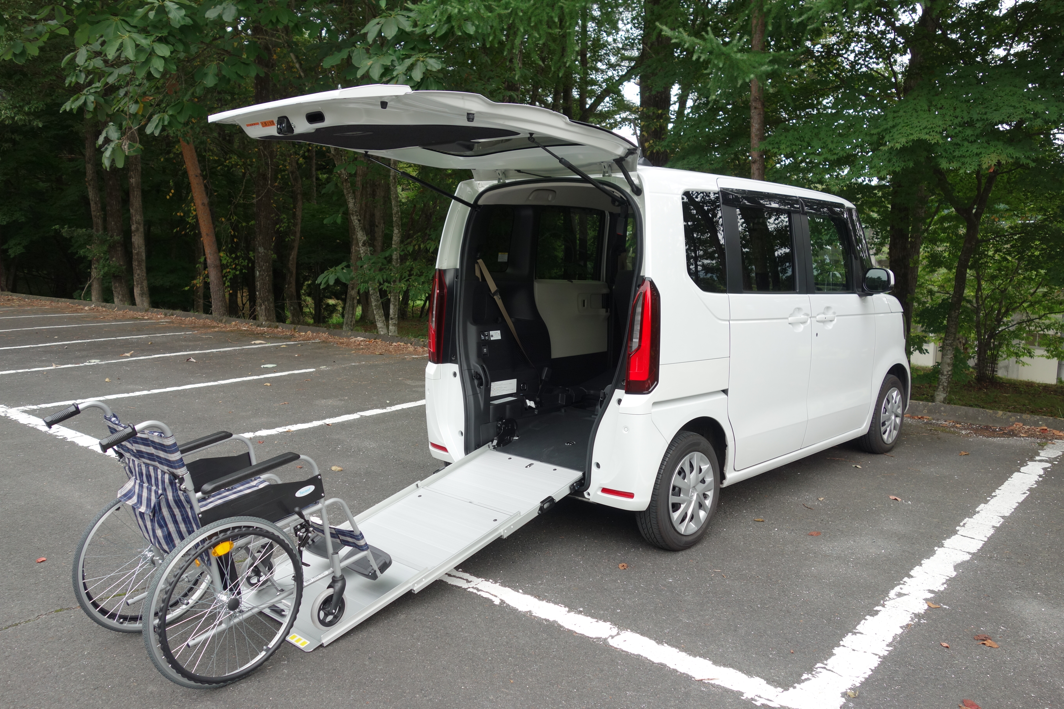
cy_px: 354
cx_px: 532
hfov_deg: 65.5
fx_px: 827
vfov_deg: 46.4
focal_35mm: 28
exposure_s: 1/100
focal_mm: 10.4
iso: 125
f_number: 3.5
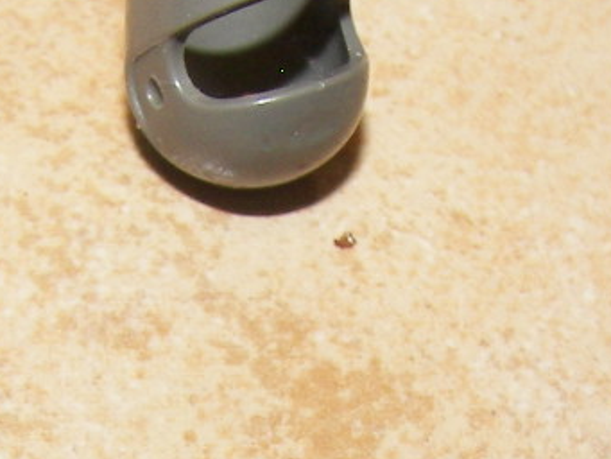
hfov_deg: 14.6
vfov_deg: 10.7
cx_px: 204
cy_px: 619
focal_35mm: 135
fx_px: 2384
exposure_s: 1/30
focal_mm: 6
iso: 100
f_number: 2.8
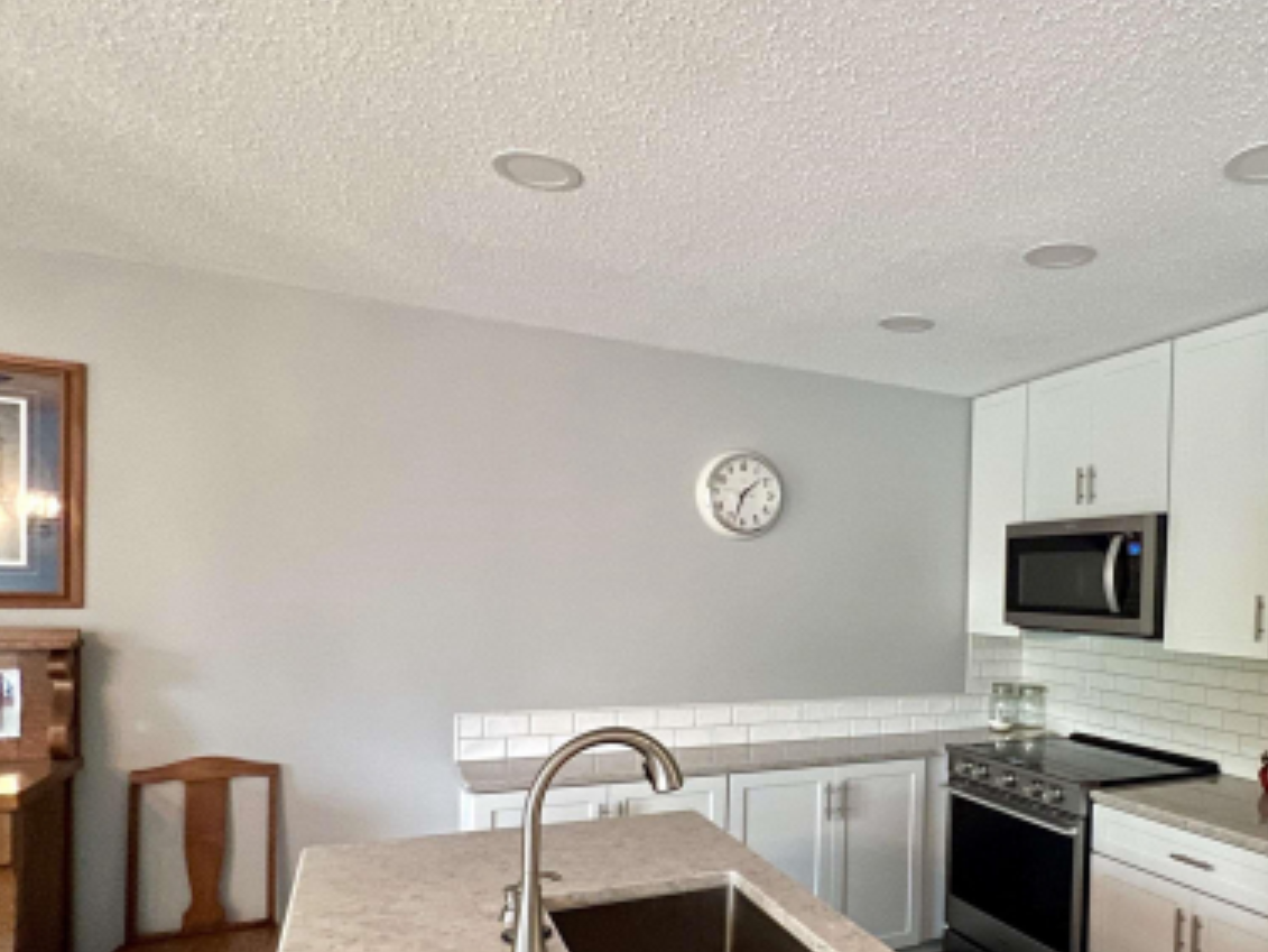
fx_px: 843
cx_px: 869
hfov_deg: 71.2
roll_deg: -1.3
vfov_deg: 57.9
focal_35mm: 23
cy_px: 612
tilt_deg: -0.8
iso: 640
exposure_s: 1/60
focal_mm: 1.57
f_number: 1.8
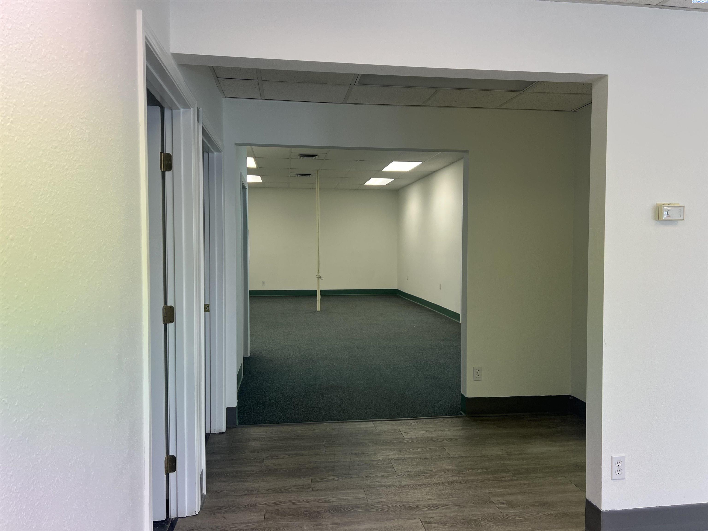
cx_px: 354
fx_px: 532
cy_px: 266
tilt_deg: -2.4
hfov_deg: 67.3
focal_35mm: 26
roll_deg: -0.1
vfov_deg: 53.1
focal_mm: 5.7
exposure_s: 1/120
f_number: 1.5
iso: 64
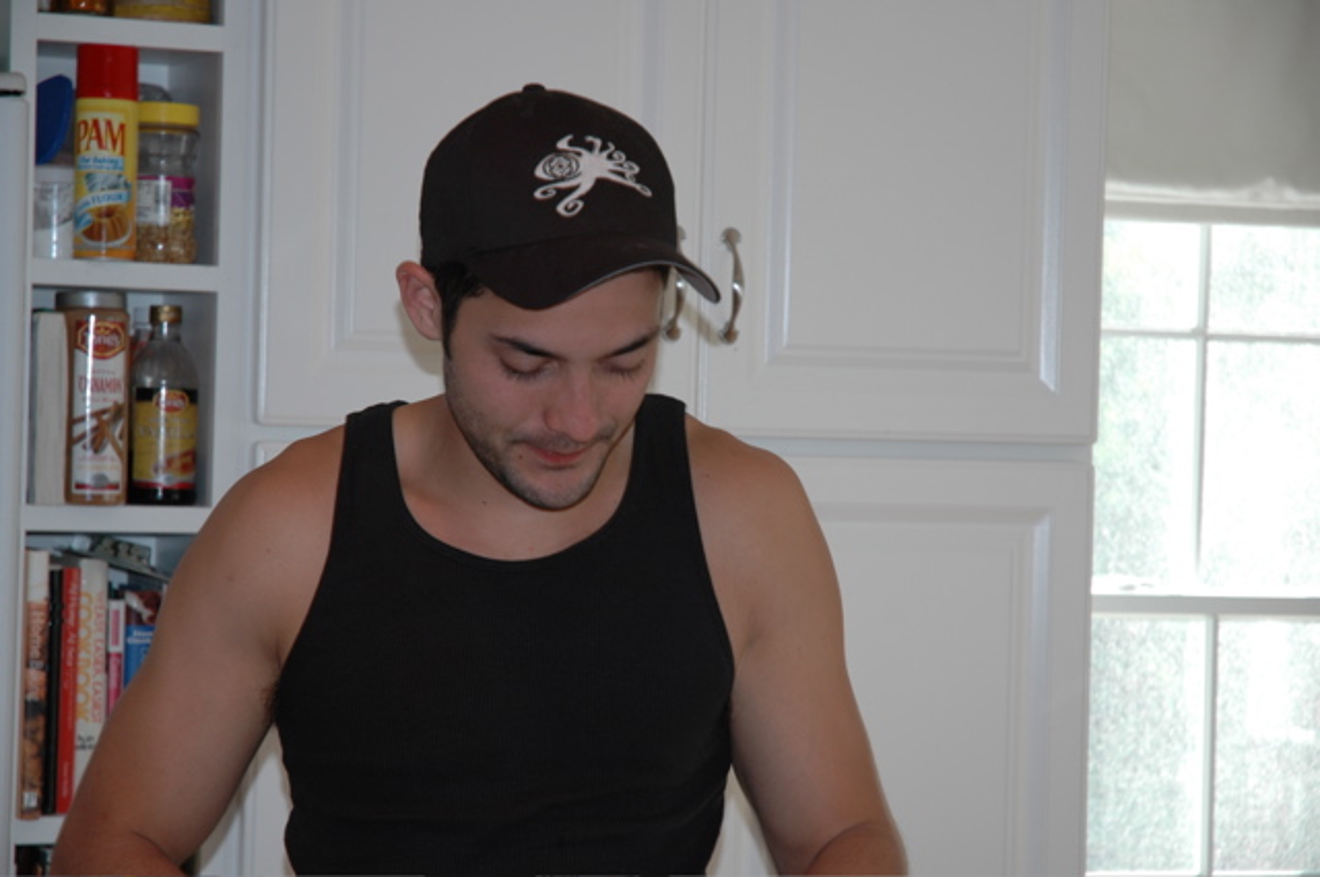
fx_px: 3845
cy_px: 438
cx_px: 660
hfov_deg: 19.5
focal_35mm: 105
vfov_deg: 13.0
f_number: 4.5
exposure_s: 1/60
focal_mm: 70
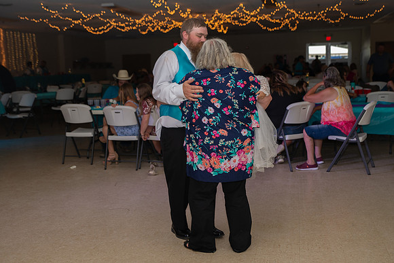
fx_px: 481
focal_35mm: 44
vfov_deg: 30.5
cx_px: 197
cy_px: 119
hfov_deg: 44.5
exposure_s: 1/125
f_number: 3.5
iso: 800
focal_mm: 38
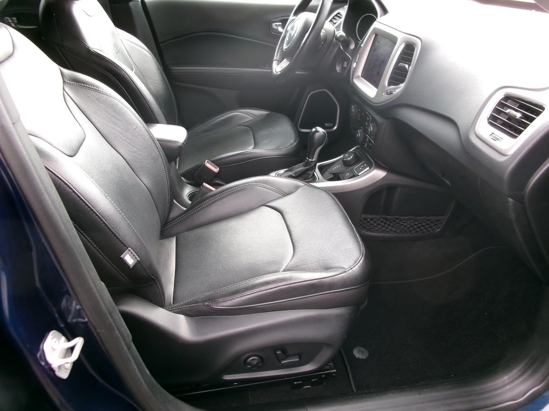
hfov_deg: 63.4
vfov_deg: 49.7
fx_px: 444
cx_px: 274
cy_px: 206
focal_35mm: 28
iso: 124
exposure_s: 1/34
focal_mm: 5.1
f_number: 3.9
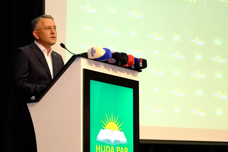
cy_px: 80
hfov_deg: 21.2
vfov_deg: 14.3
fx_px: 608
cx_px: 106
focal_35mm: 96
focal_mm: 56.5
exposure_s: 1/80
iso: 4000
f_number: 4
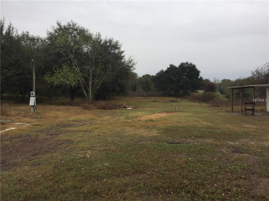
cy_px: 100
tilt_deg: -1.9
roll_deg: -0.7
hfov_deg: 61.7
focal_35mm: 29
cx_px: 134
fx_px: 225
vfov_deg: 48.2
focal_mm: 4.15
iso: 32
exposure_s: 1/549
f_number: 2.2
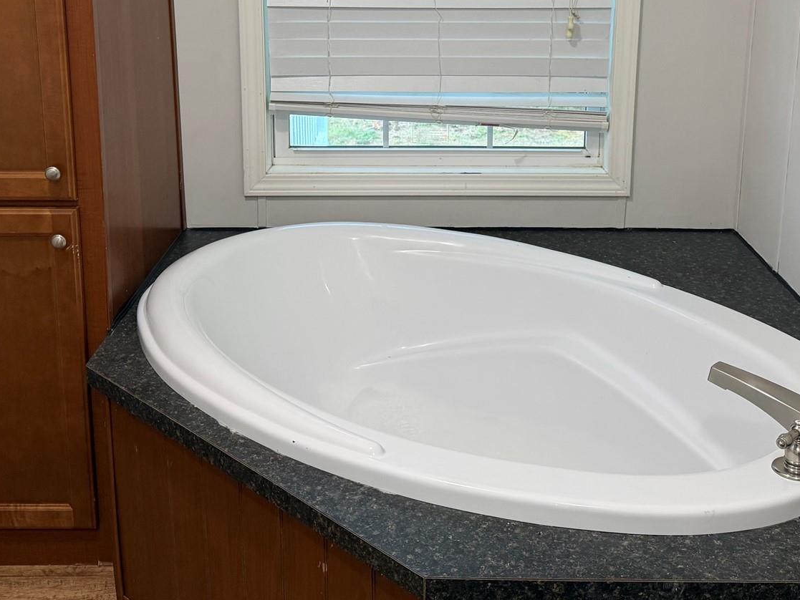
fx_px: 1017
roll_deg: +0.0
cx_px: 432
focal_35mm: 44
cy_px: 131
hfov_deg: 42.9
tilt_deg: -13.2
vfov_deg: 32.1
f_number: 1.78
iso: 250
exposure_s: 1/60
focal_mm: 6.76
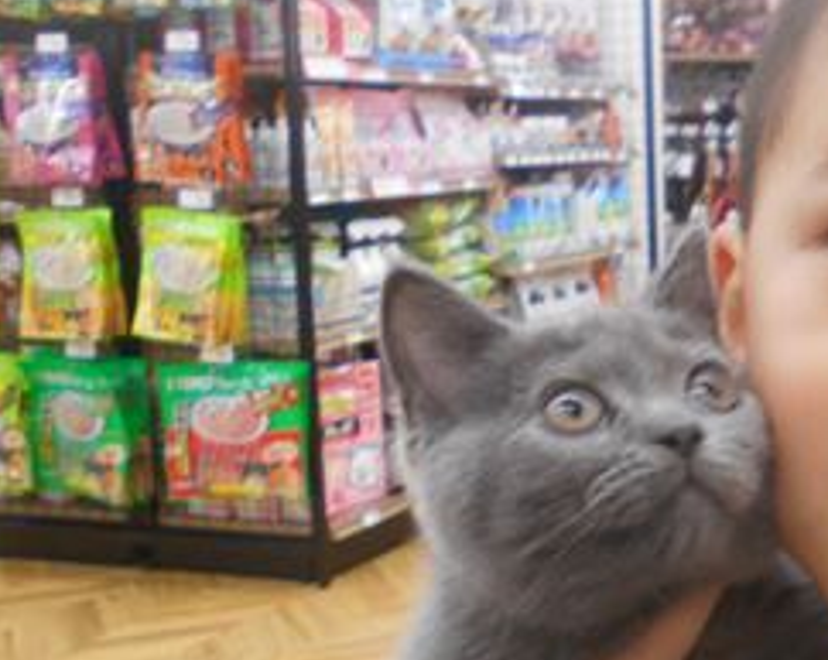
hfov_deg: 27.5
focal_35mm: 63
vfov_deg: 24.1
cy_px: 421
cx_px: 914
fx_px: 1542
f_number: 3.2
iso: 250
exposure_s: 1/30
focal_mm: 4.6
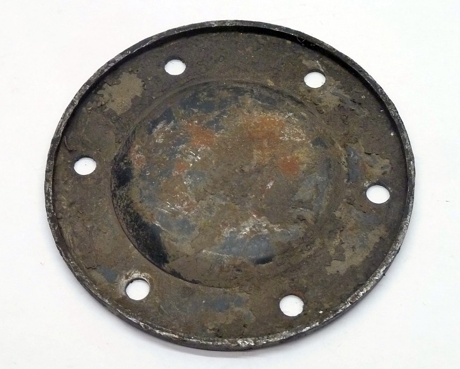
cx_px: 231
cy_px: 184
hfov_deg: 28.7
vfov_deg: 23.2
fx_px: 899
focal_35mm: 66
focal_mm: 10.3
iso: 400
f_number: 4
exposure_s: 1/15
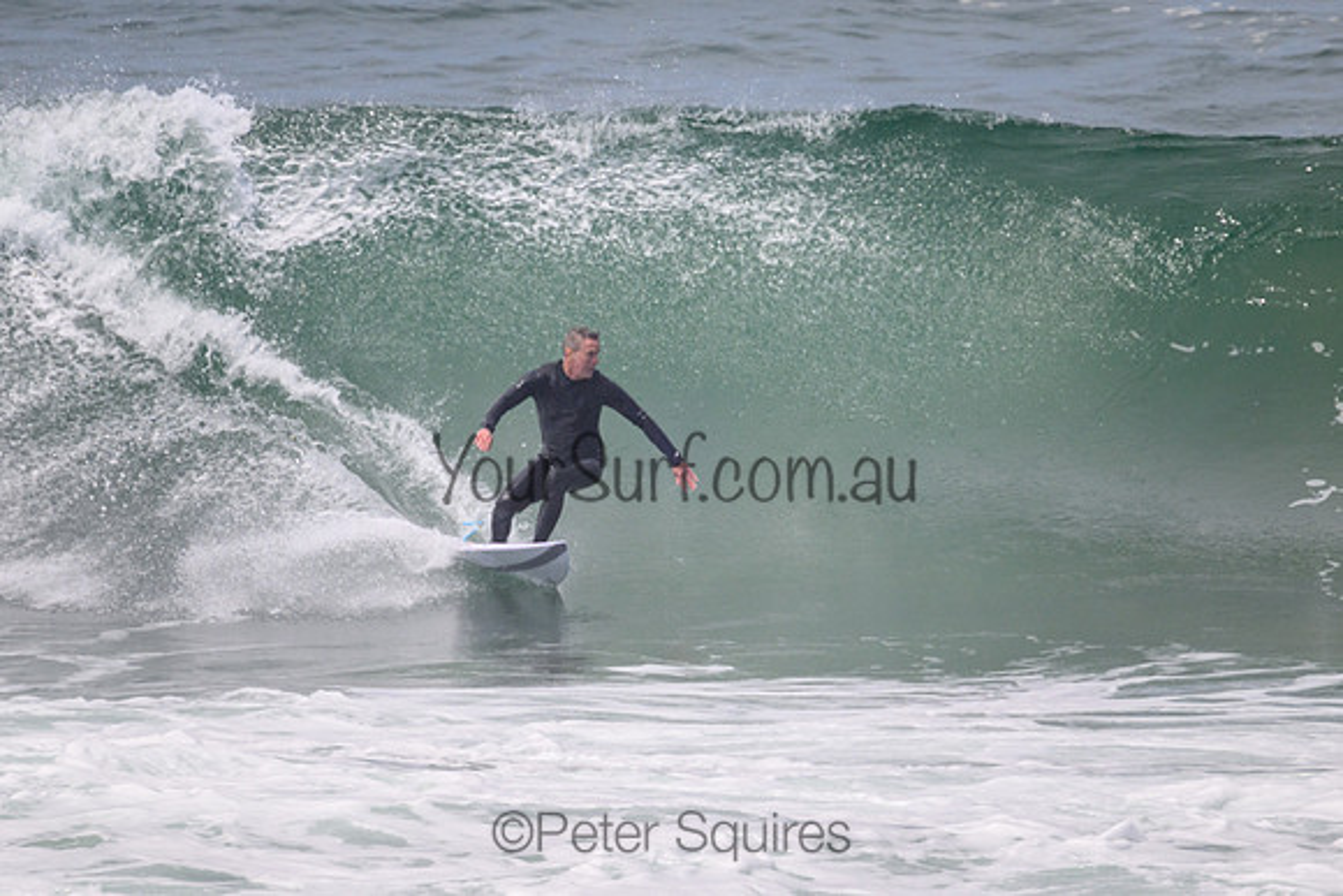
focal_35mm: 985
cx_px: 680
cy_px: 451
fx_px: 36751
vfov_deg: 1.4
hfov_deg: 2.1
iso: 720
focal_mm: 800
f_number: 11
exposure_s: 1/2000
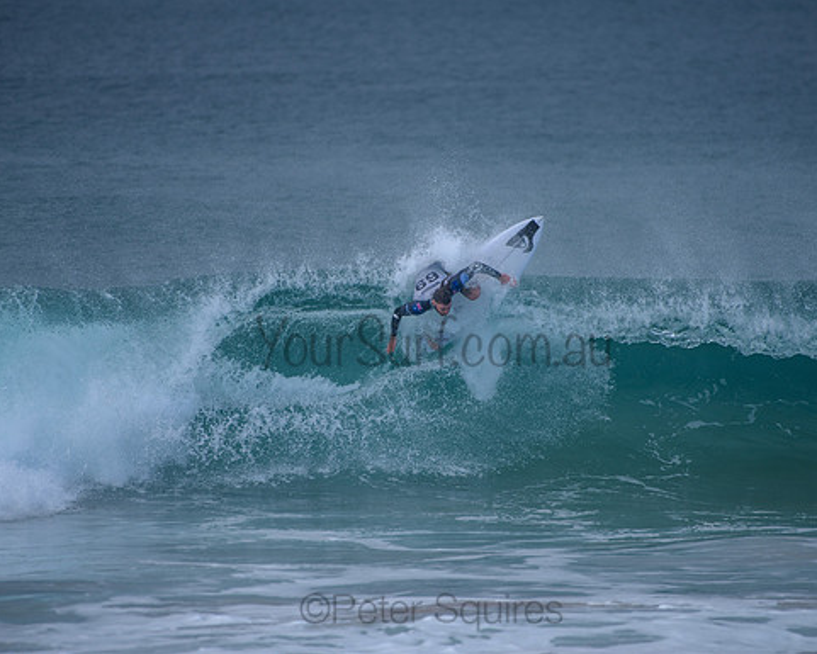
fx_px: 13882
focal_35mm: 574
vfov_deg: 2.7
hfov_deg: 3.4
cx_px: 431
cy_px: 327
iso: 140
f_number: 5.6
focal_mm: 500
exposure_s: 1/800
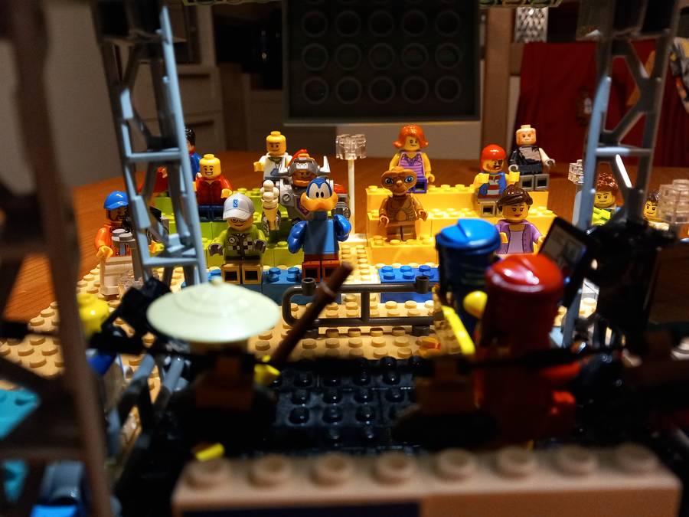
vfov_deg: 51.4
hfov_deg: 65.3
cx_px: 344
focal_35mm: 27
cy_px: 258
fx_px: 537
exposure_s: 1/33.3
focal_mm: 4
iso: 250
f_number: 1.8
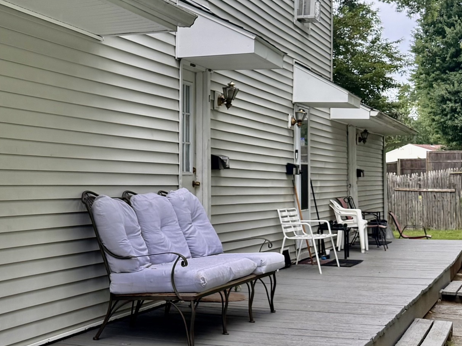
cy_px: 140
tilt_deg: +3.5
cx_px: -37
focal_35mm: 61
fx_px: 814
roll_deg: -0.7
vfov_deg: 24.0
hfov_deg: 28.9
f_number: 1.78
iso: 100
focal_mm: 6.76
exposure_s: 1/421
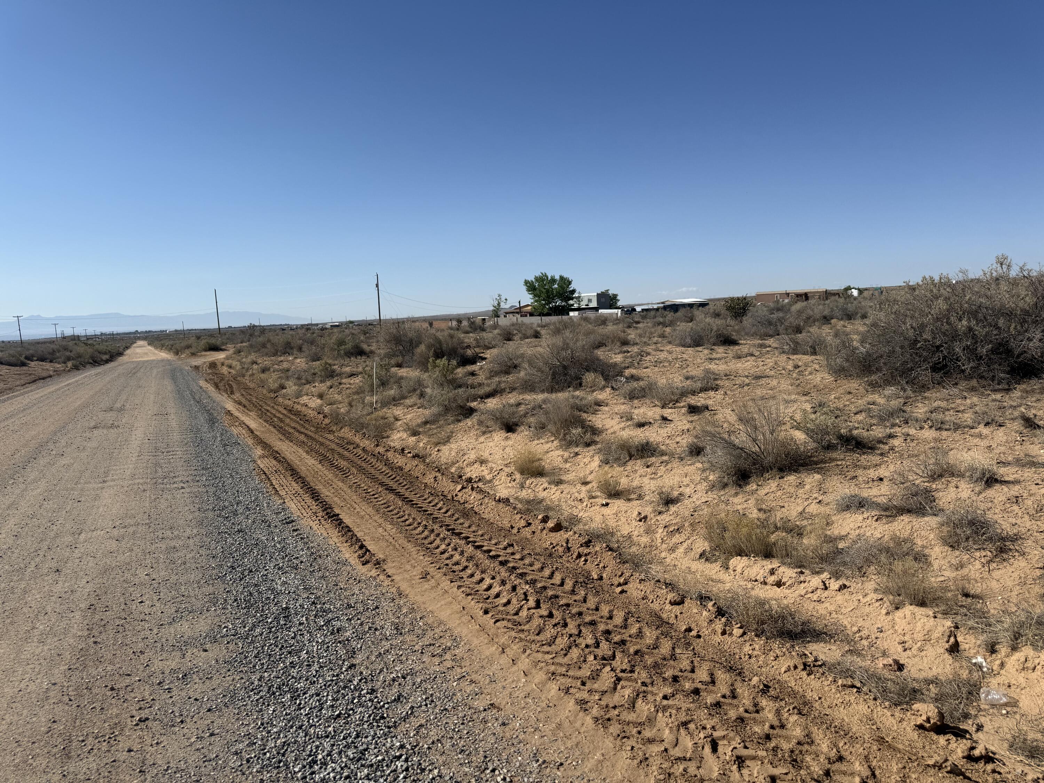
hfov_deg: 71.6
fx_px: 724
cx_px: 522
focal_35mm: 24
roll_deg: +2.3
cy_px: 392
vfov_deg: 56.8
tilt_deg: -6.7
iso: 80
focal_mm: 6.76
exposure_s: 1/8130
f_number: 1.78
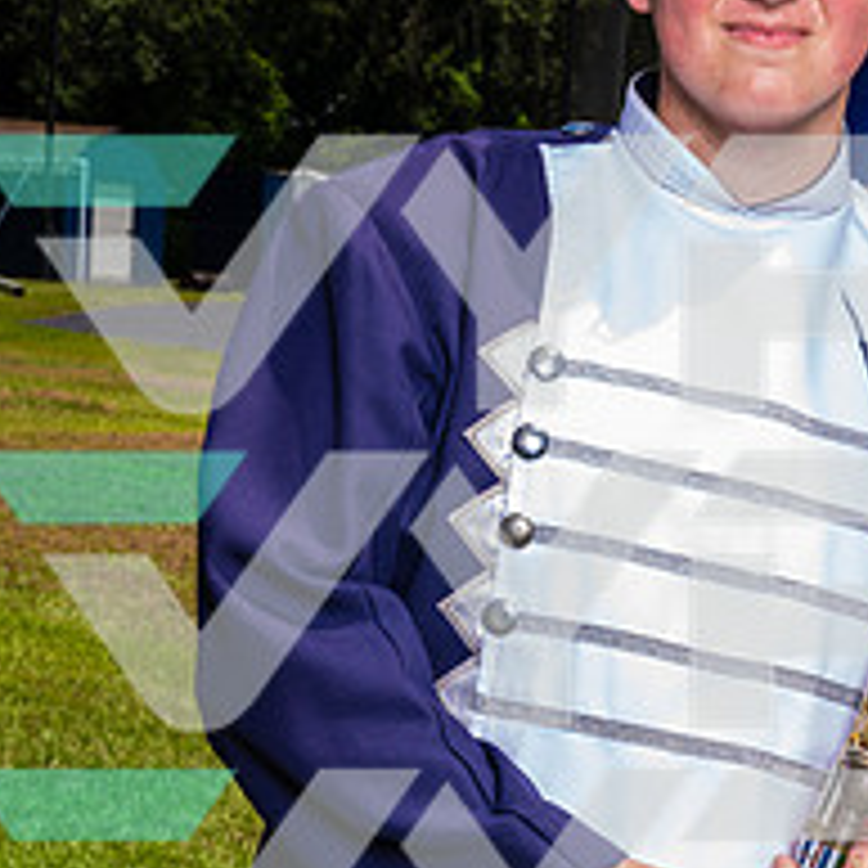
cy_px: 594
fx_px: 3092
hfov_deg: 15.9
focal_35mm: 109
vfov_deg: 15.9
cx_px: 639
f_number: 11
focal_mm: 55
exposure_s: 1/250
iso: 200
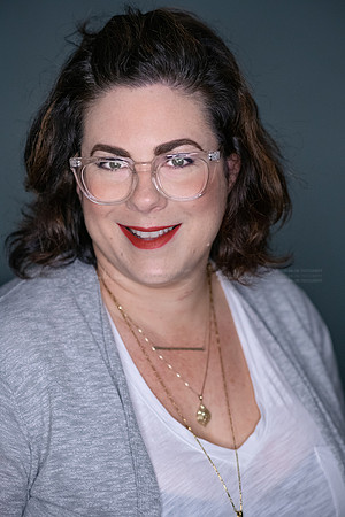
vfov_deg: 23.9
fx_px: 1222
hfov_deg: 16.1
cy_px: 258
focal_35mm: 85
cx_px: 172
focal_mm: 85
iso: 1600
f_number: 3.2
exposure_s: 1/200
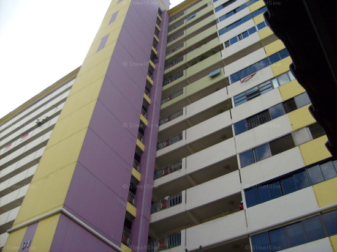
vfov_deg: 40.7
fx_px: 341
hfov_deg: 52.6
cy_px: 126
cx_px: 168
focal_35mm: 35
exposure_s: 1/180
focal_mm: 5.8
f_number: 7.1
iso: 80
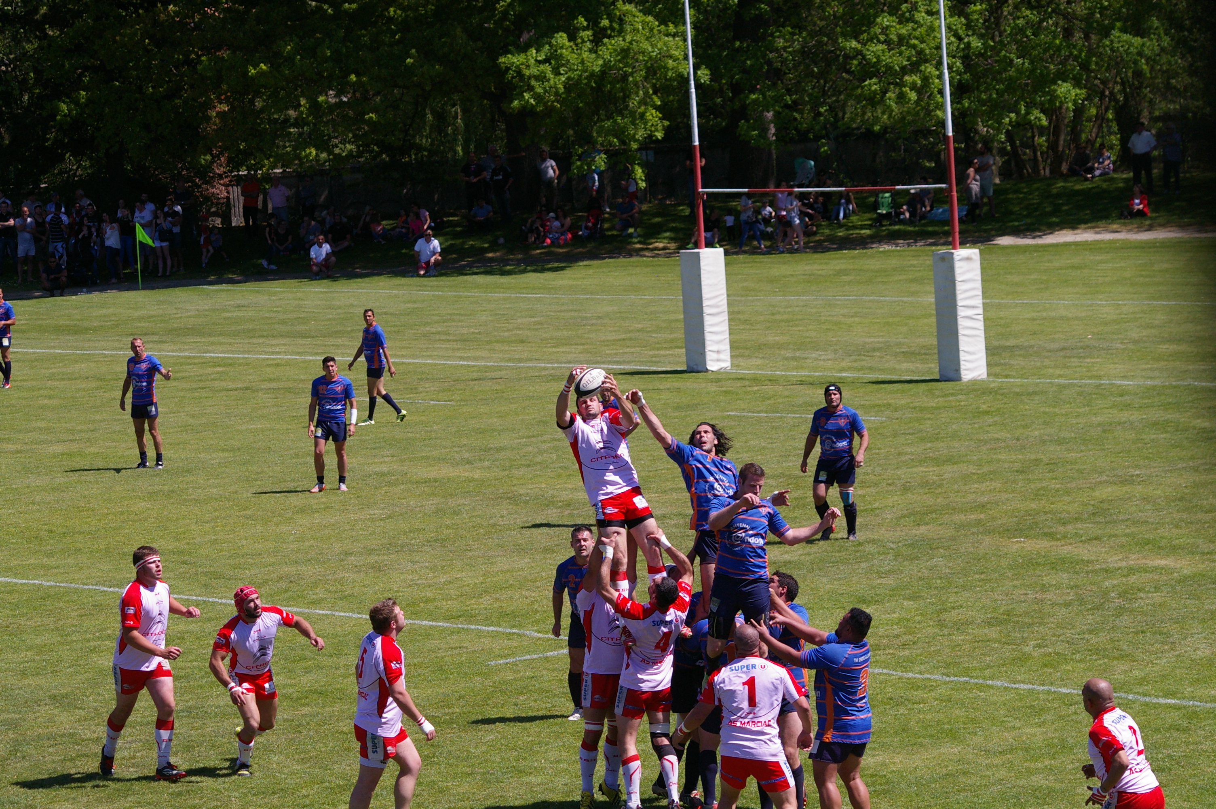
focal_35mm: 128
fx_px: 4303
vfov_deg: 10.7
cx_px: 608
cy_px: 404
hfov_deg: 16.1
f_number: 5.6
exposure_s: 1/1500
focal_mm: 85
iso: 400
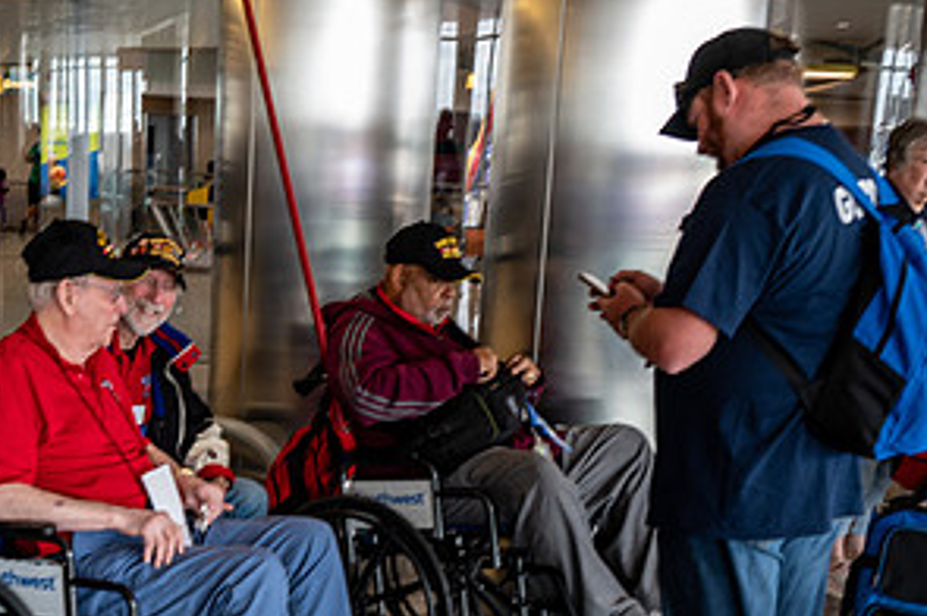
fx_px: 1620
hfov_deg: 31.0
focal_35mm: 63
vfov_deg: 21.1
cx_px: 160
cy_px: 547
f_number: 4.8
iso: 560
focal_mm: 32
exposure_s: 1/80
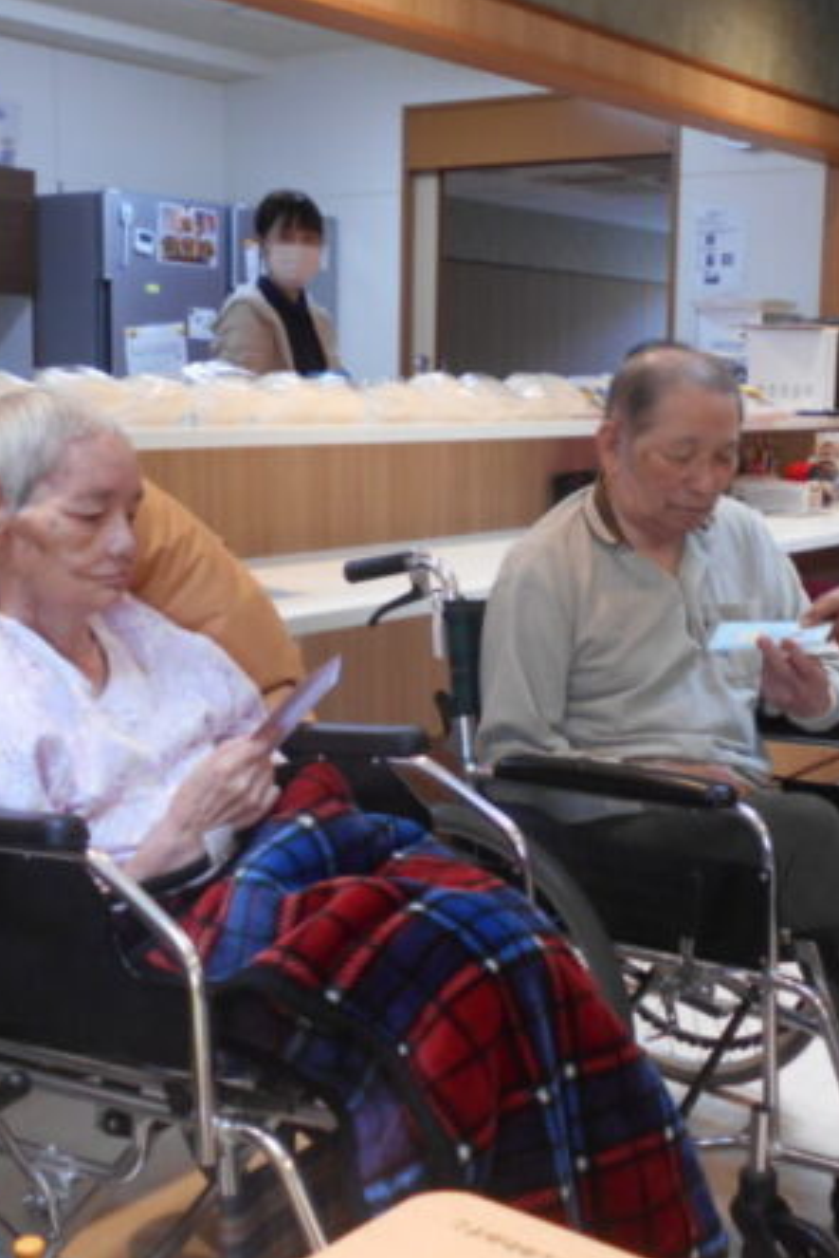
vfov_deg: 41.1
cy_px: 629
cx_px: 535
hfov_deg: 28.0
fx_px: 1677
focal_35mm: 48
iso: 160
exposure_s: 1/30
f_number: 3.6
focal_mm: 5.8
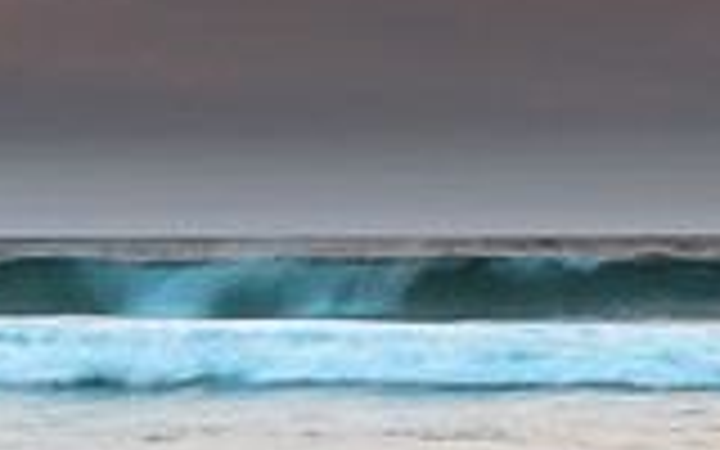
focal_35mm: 127
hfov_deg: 16.4
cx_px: 536
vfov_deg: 10.3
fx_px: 2492
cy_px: 335
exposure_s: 1/3
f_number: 8
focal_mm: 34
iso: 250
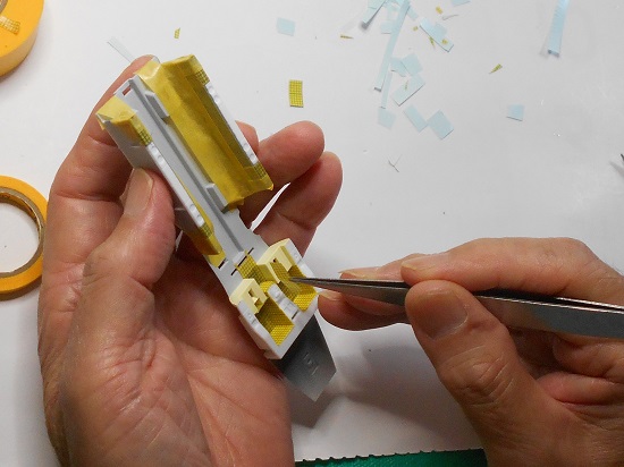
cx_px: 312
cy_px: 234
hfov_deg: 60.0
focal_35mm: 30
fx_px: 541
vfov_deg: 46.8
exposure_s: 1/250
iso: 250
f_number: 3.4
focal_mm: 5.1
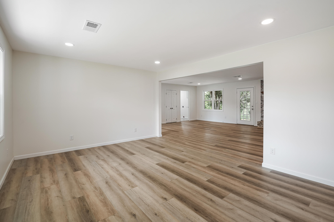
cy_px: 111
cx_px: 167
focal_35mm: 16
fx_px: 148
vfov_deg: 73.7
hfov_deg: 96.7
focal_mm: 16
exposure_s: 1/2
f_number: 8
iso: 100
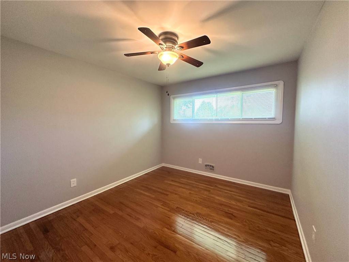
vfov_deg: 85.7
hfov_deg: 102.1
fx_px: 141
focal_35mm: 14
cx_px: 174
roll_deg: +0.6
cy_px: 131
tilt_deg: -3.4
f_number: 2.2
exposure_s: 1/120
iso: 250
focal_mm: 2.22
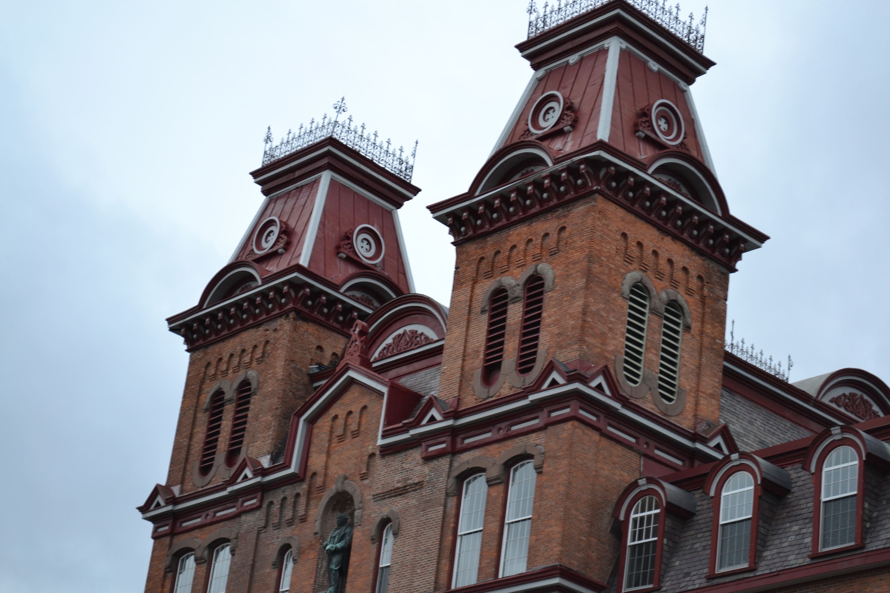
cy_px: 296
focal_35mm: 82
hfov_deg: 24.6
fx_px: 2040
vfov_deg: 16.6
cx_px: 445
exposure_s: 1/125
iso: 320
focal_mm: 55
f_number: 5.6
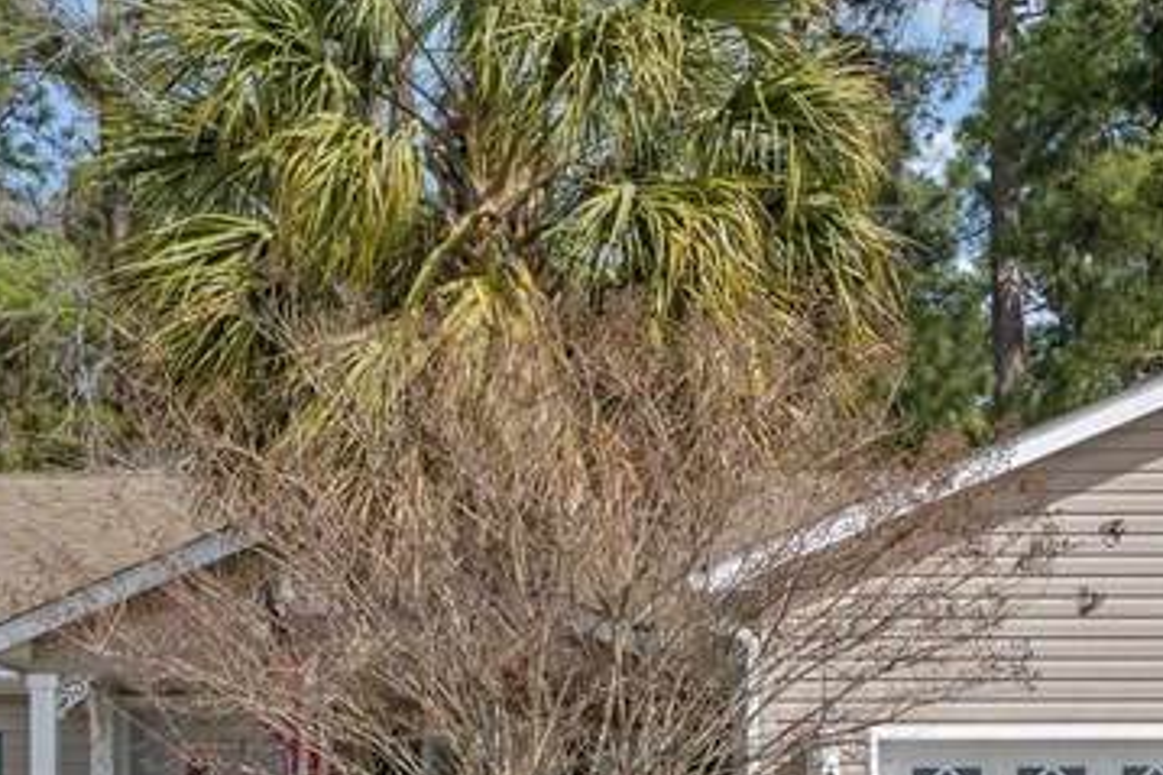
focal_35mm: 107
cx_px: 787
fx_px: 3455
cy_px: 691
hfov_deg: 19.0
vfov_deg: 12.7
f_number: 8
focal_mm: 30
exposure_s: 1/250
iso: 200
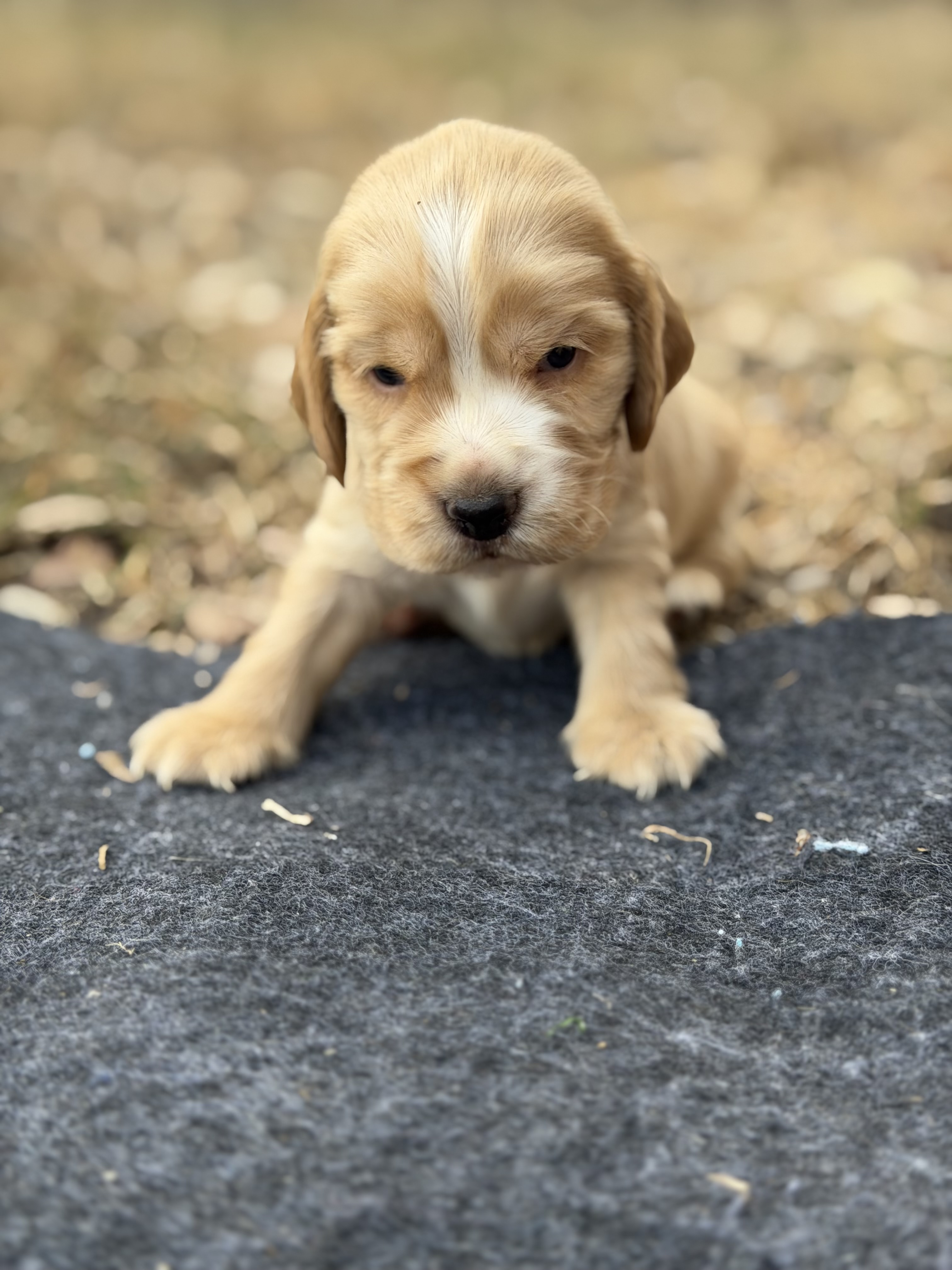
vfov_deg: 39.7
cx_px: 476
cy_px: 635
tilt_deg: -21.3
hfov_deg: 30.3
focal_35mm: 48
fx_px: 1760
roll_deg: -2.9
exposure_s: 1/478
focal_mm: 6.76
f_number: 1.78
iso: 64
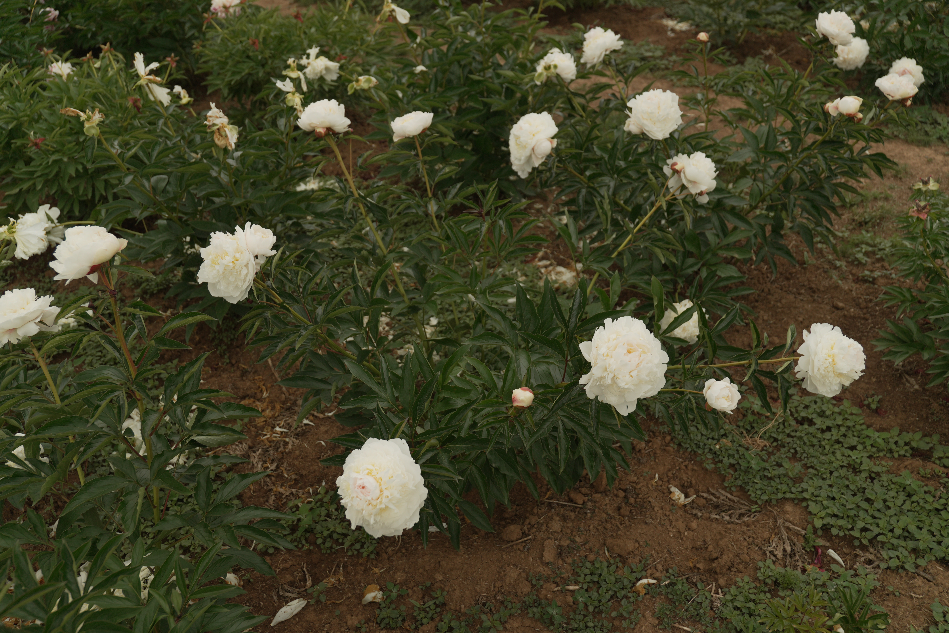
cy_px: 316
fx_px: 791
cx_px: 474
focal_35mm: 30
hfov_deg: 61.9
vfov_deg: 43.6
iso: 125
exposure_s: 1/400
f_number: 3.2
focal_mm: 20
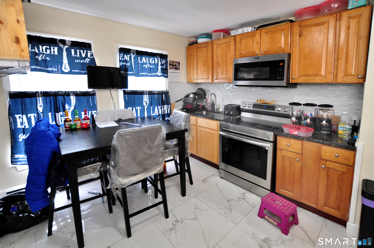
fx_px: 156
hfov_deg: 100.5
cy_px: 124
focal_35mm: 15
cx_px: 187
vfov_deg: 77.2
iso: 400
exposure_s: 1/20
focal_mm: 10
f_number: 4
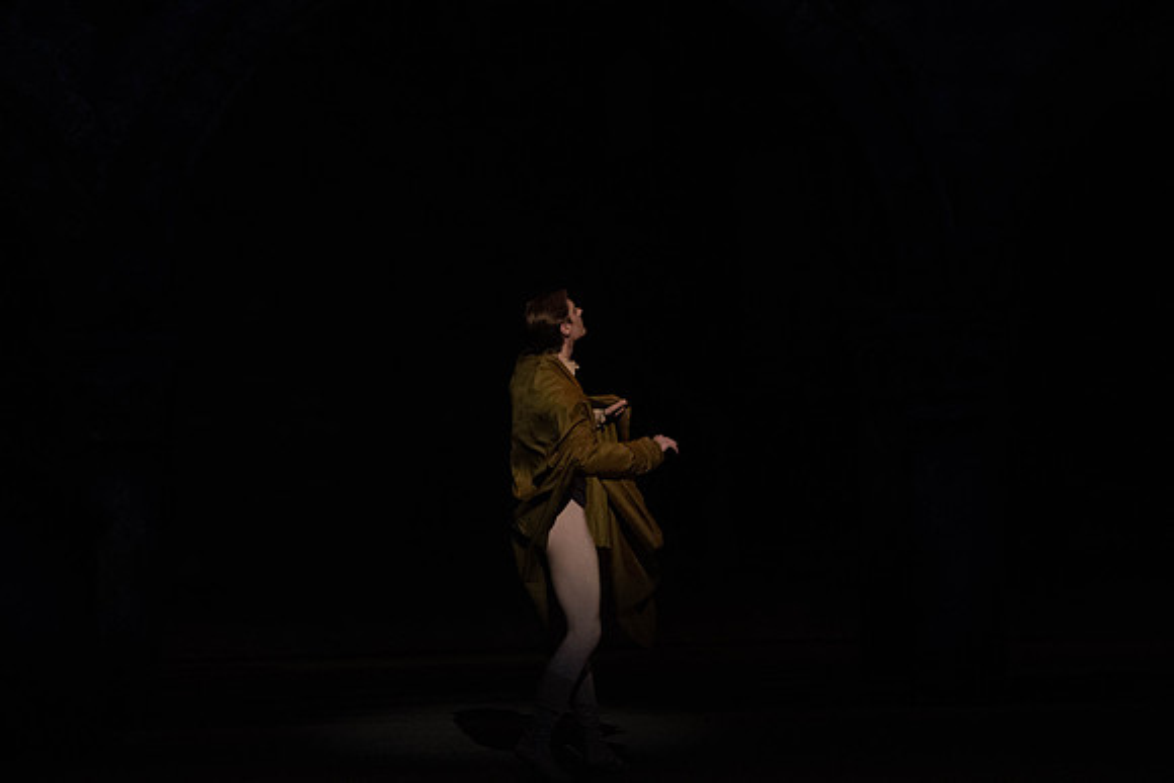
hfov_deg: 6.6
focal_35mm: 312
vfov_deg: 4.4
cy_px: 392
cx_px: 587
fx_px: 10177
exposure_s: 1/250
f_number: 5.6
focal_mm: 312
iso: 8000
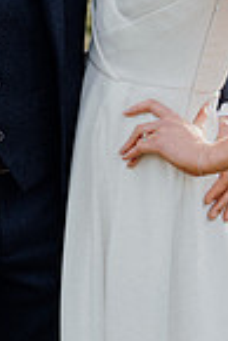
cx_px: 61
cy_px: 89
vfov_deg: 15.7
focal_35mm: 130
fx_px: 1232
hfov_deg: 10.6
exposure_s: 1/1000
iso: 640
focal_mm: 28
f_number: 3.5
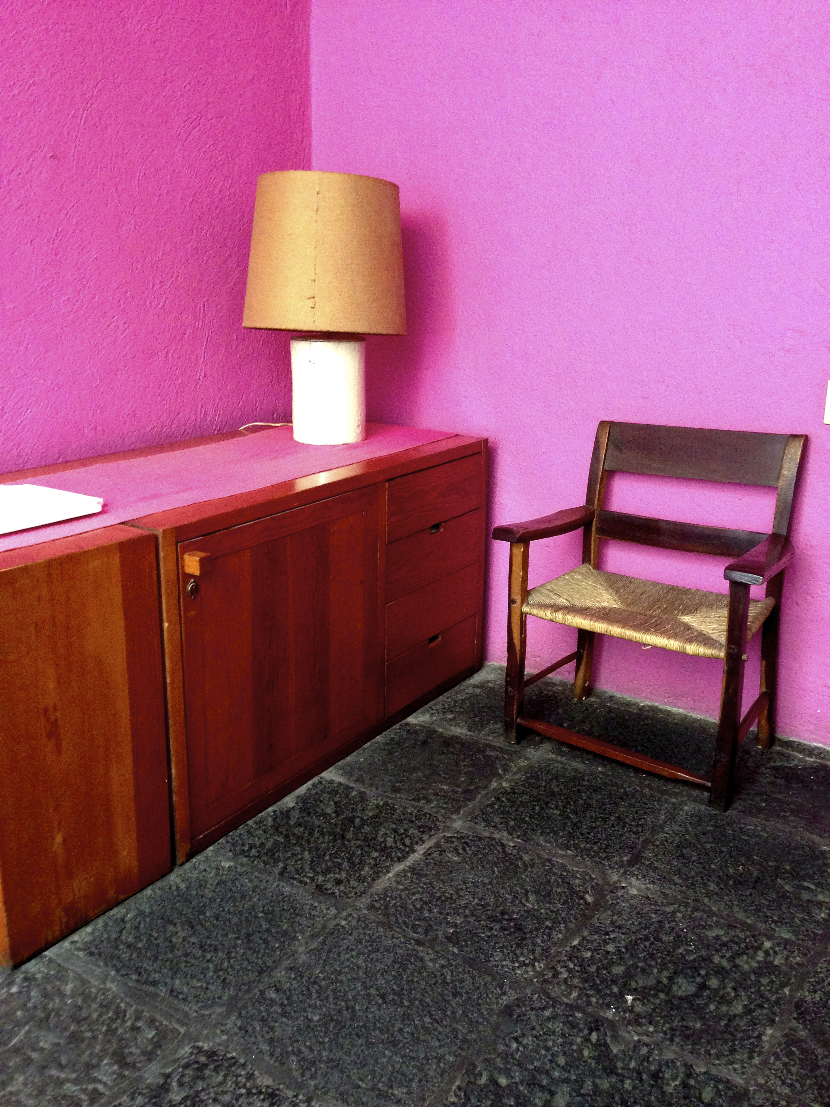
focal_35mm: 33
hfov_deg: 42.9
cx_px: 415
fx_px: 1055
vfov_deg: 55.4
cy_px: 554
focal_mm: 4.13
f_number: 2.4
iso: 320
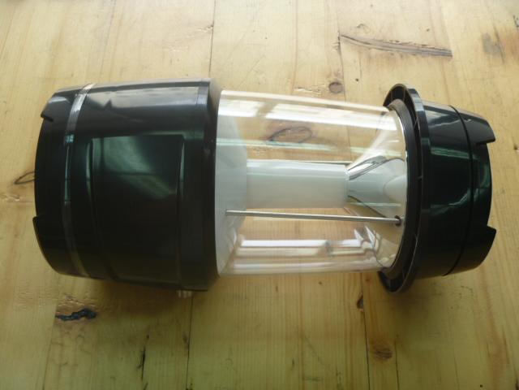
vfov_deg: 40.7
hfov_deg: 52.6
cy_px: 195
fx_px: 525
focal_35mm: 35
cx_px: 260
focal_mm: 6.3
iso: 80
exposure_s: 1/40
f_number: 3.5
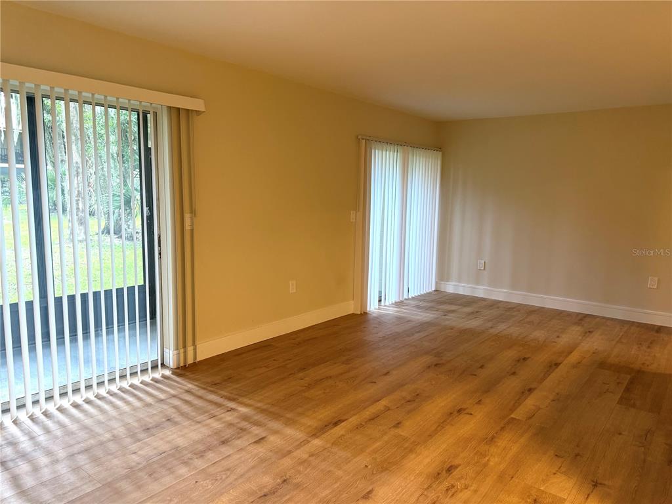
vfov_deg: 56.8
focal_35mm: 24
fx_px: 466
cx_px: 336
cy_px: 252
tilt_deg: -5.9
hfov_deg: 71.6
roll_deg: -1.1
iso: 320
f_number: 1.78
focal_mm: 6.76
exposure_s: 1/60
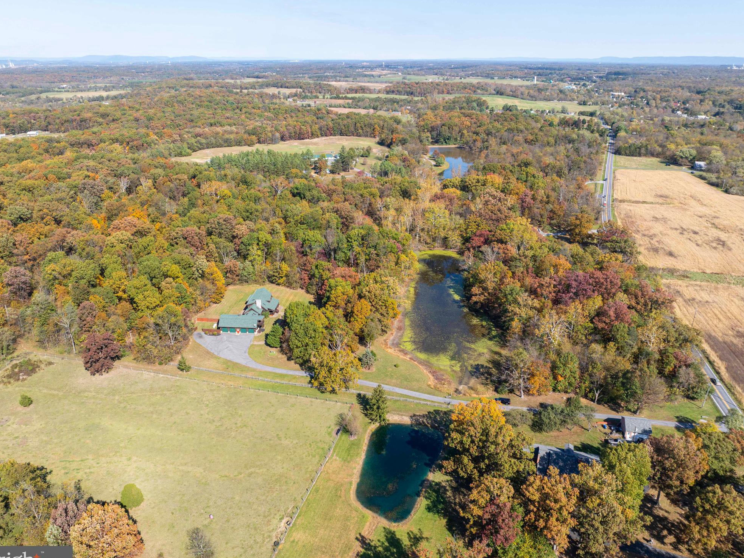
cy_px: 287
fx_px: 537
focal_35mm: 25
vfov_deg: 54.9
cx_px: 366
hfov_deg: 69.4
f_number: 2.8
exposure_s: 1/1600
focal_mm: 12.29
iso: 140
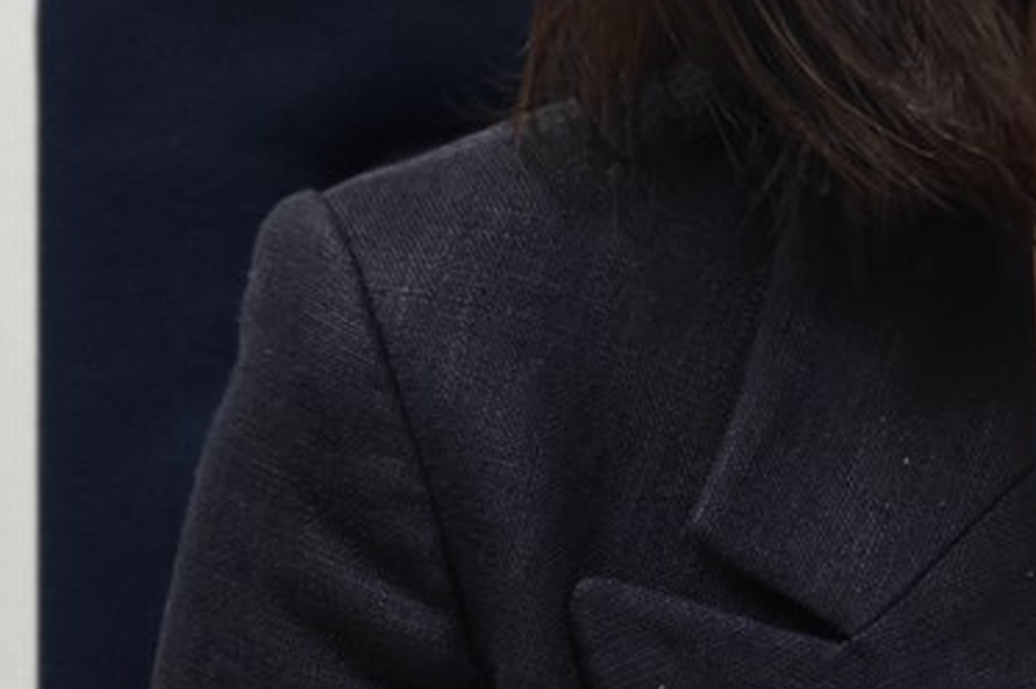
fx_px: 11558
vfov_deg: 3.4
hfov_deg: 5.1
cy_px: 100
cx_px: 1055
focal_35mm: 402
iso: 200
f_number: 1.8
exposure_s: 1/100
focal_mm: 12.28
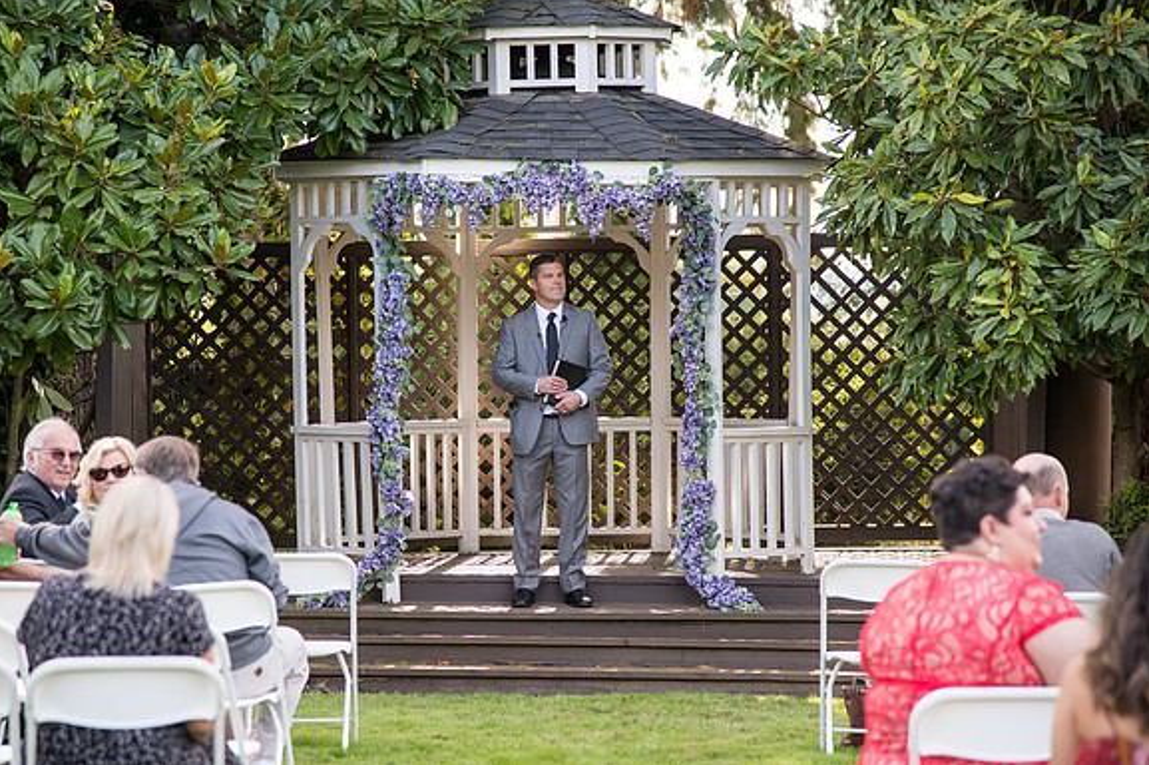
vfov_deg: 9.7
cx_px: 485
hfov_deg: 14.6
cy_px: 430
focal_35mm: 141
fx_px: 4497
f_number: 4
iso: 400
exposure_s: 1/400
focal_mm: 120
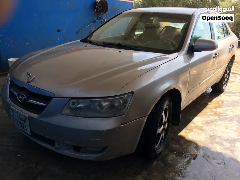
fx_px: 201
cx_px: 120
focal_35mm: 29
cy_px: 90
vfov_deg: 48.2
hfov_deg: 61.7
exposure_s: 1/324
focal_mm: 4.15
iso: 25
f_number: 2.2
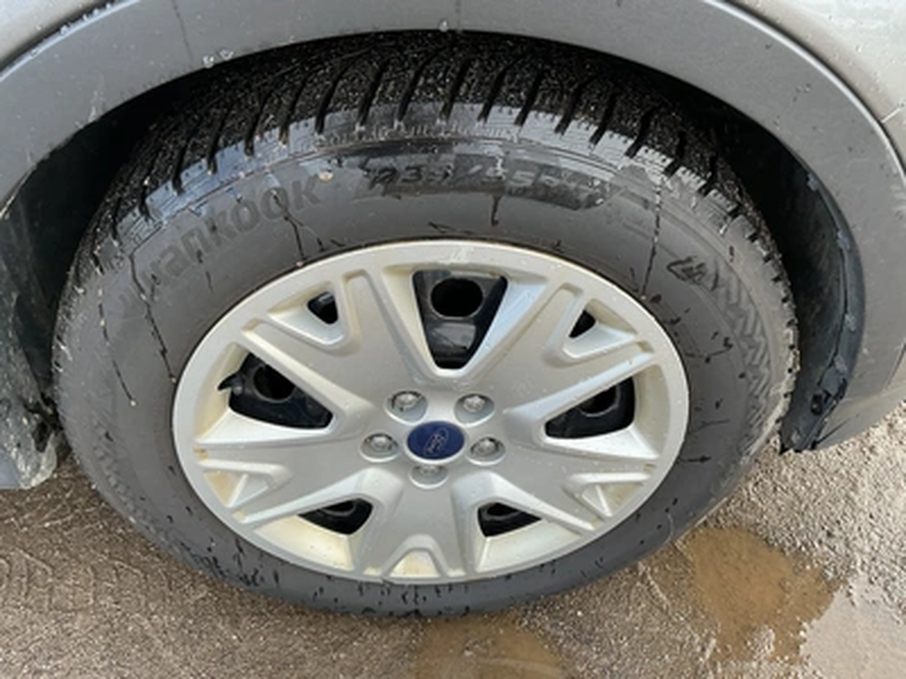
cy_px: 340
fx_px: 733
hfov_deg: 63.4
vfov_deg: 49.7
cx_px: 453
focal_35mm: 28
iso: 20
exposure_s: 1/122
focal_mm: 3
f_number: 1.8
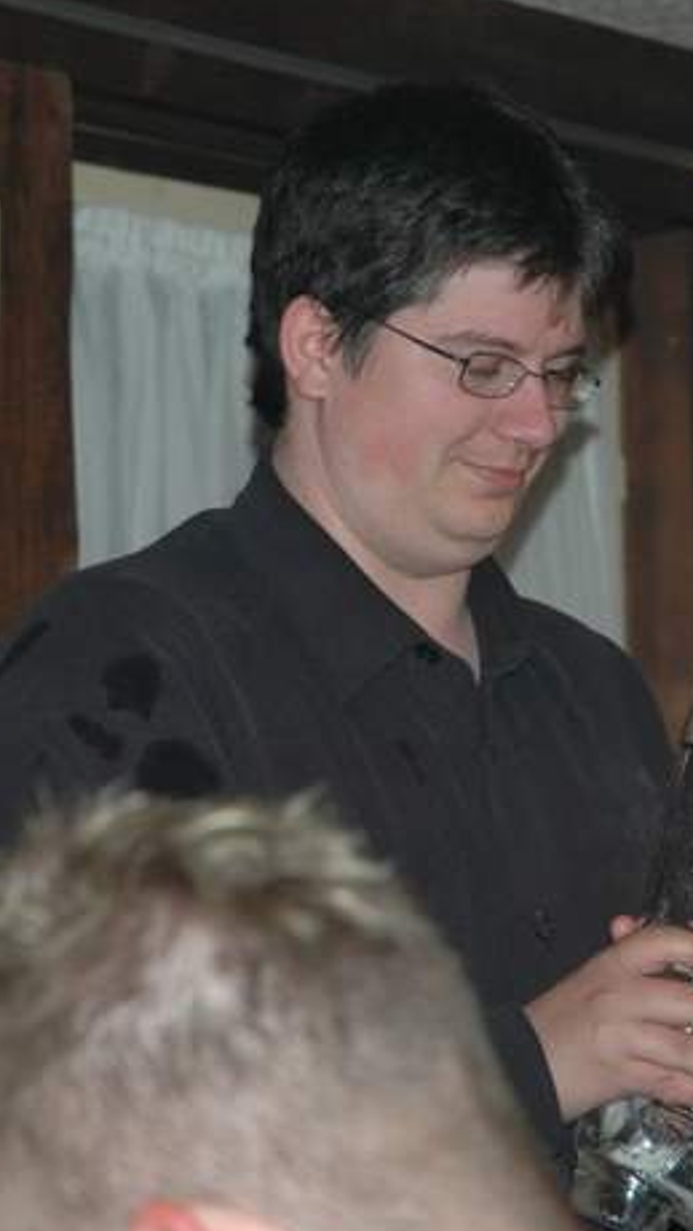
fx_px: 6235
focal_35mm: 191
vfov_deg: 11.3
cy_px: 557
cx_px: 342
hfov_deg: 6.4
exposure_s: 1/60
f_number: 4.5
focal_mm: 70
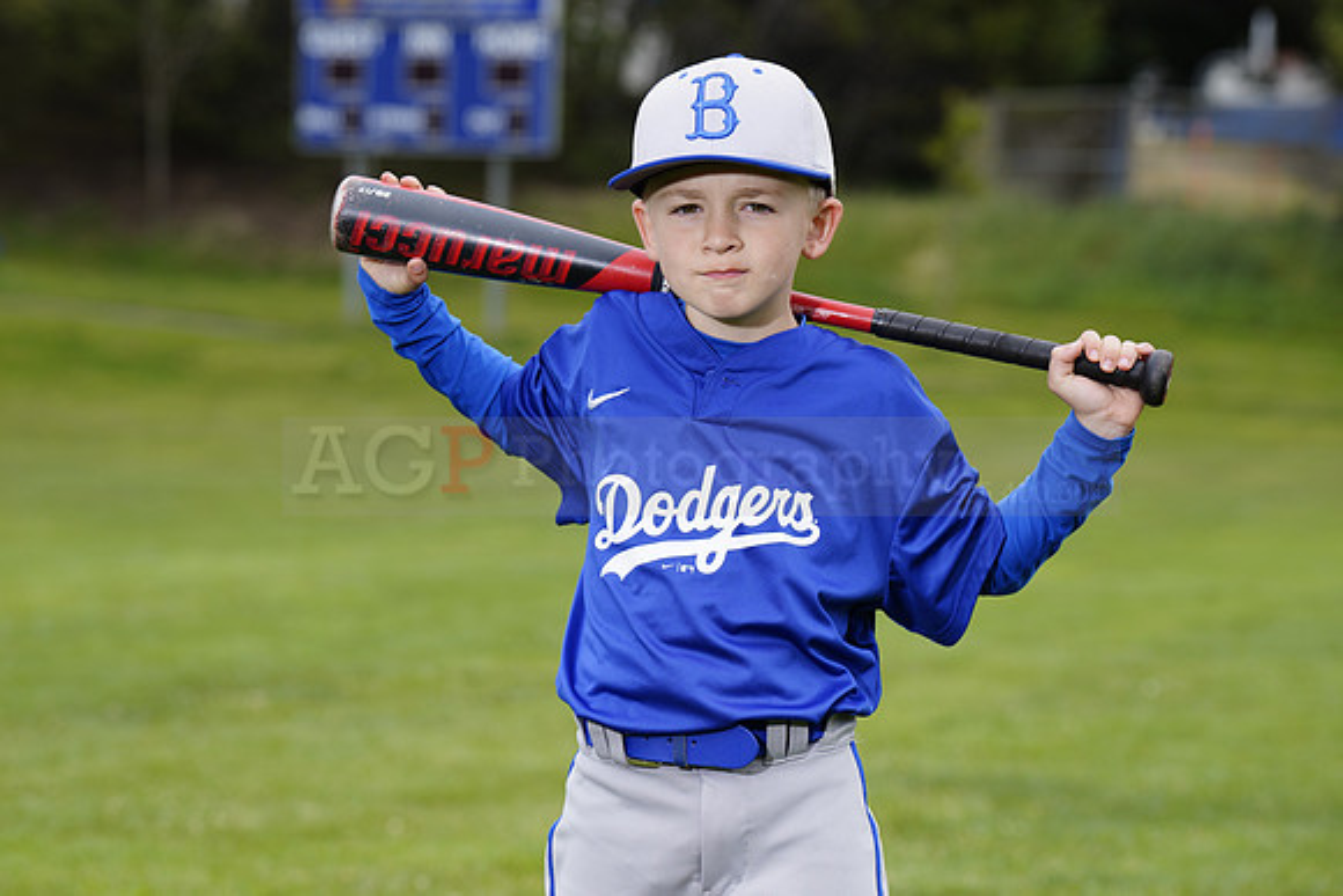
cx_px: 672
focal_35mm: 140
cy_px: 448
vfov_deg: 9.8
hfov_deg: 14.7
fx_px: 5224
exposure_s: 1/250
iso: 100
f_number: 6.3
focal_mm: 140
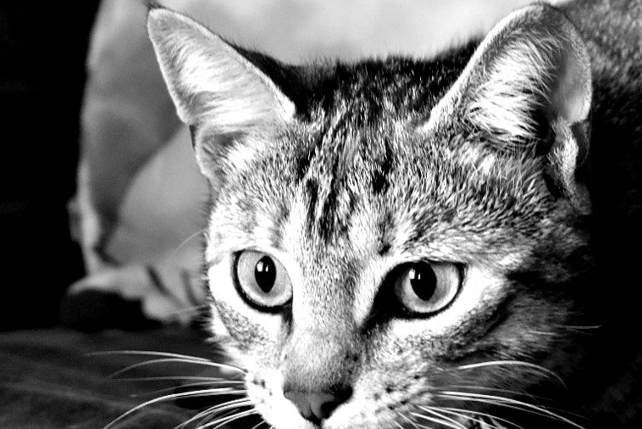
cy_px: 291
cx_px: 503
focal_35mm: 174
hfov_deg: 11.8
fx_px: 3105
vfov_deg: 7.9
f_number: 5.6
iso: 3200
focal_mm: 55
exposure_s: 1/125
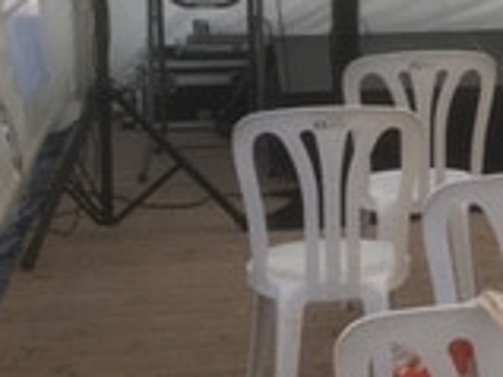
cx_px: 731
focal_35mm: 117
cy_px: 92
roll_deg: -0.1
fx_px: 1699
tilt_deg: -8.1
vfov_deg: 12.6
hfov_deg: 15.6
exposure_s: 1/565
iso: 25
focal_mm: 4.15
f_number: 2.2
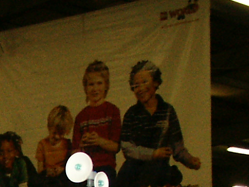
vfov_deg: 8.4
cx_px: -190
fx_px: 1215
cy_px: 366
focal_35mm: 169
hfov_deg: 11.0
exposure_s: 1/45
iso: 200
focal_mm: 7.2
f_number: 3
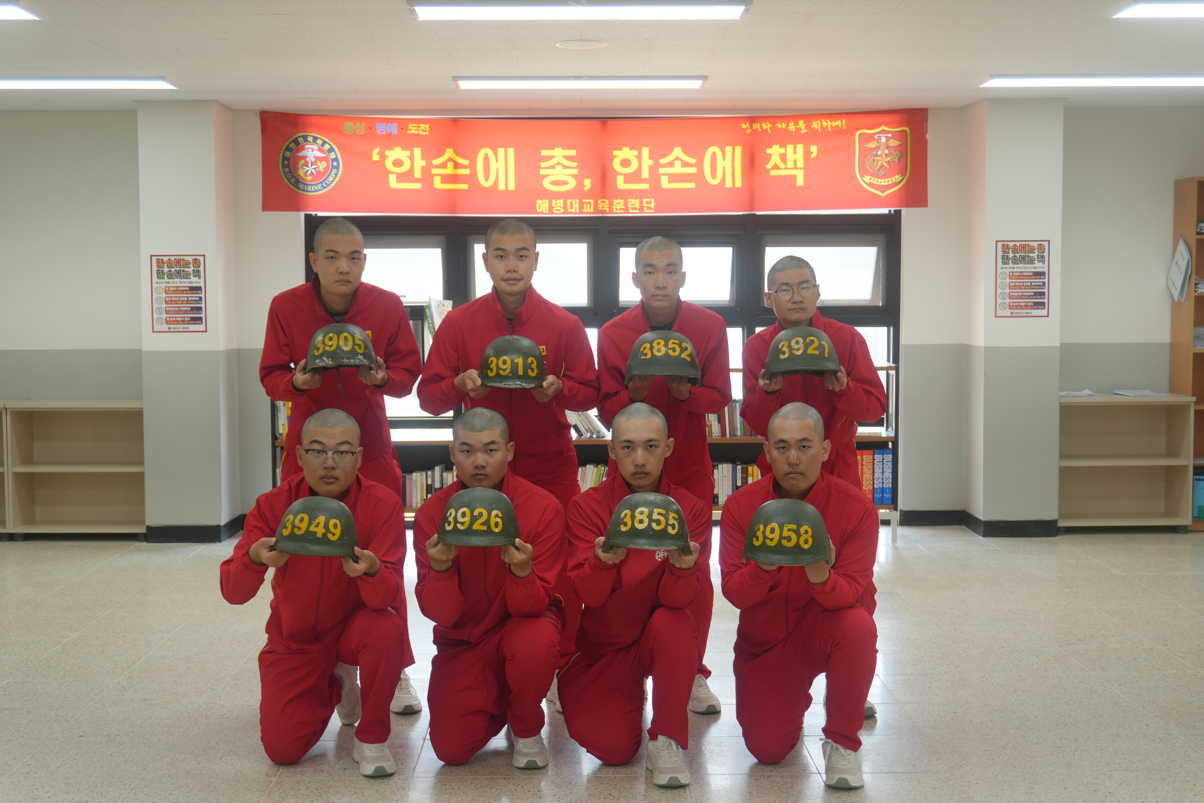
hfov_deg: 41.1
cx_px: 602
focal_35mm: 48
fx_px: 1605
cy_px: 402
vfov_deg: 28.1
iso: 500
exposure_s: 1/160
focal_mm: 32
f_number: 5
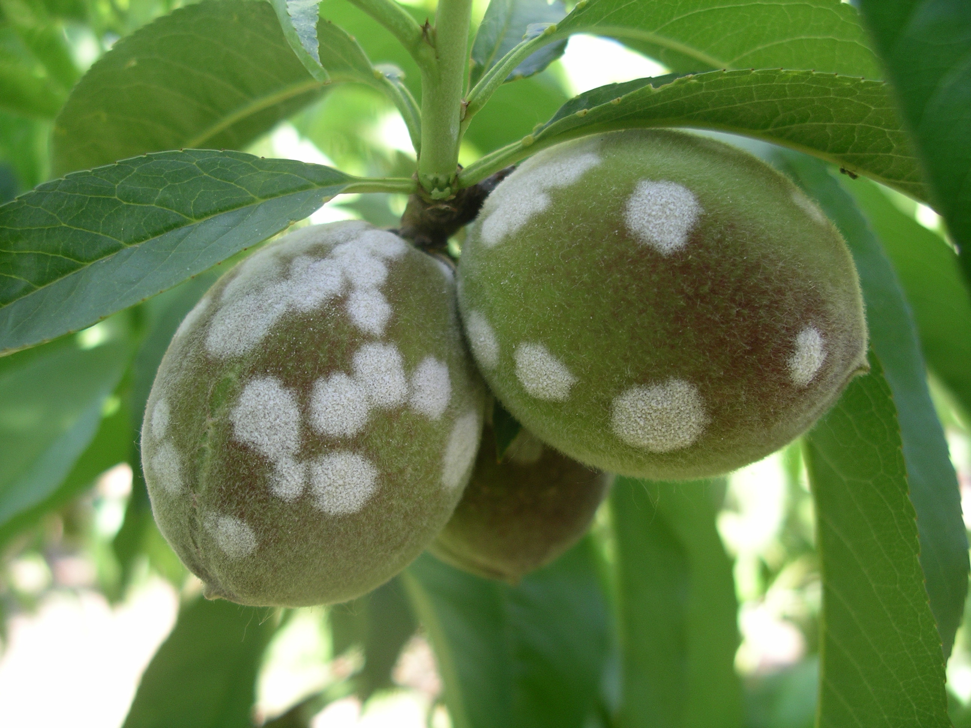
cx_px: 486
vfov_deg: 38.7
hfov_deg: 50.1
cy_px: 364
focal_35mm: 37
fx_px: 1038
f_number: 2.8
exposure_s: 1/80
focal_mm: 7.8
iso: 64
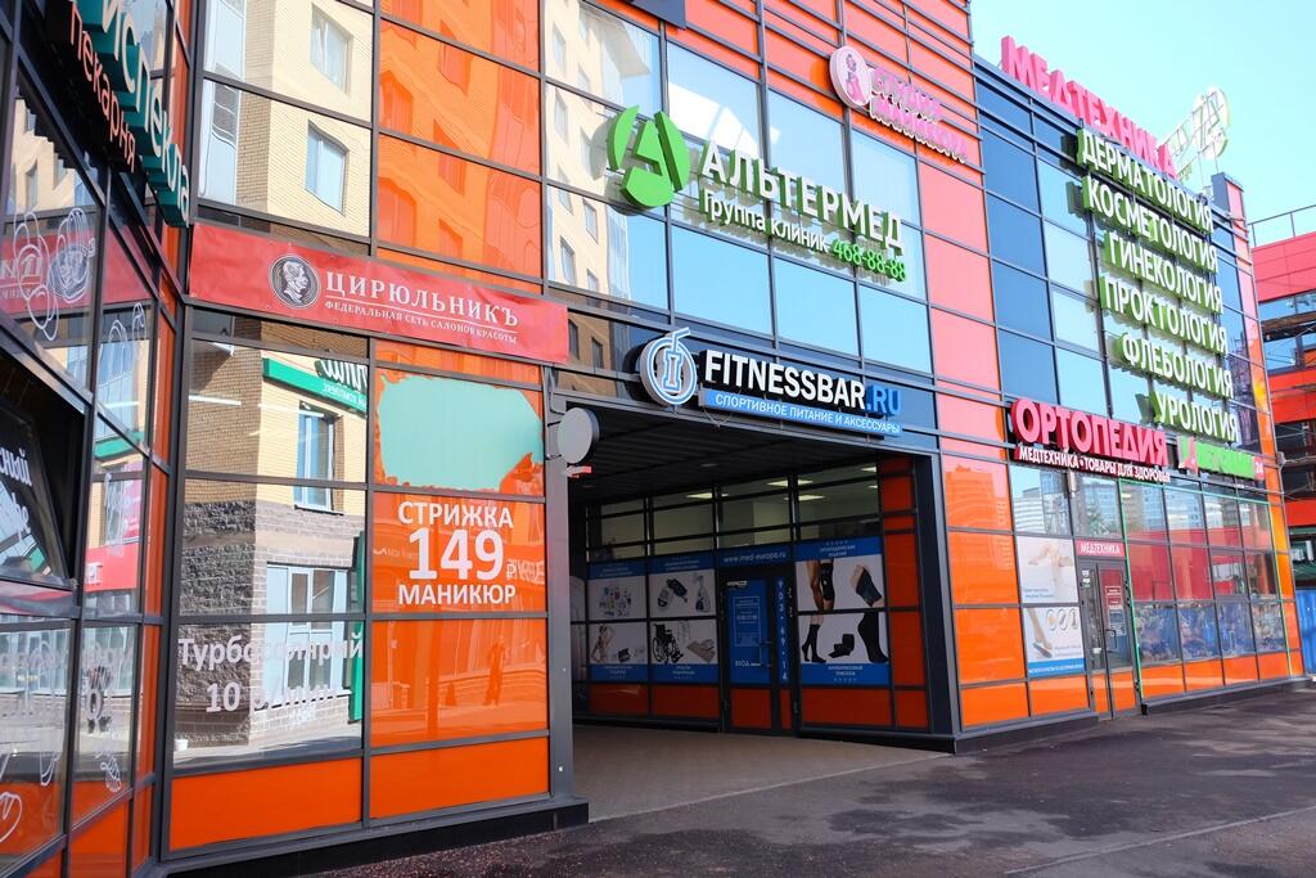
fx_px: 1097
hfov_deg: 61.9
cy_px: 439
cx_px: 658
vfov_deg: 43.6
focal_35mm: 30
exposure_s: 1/240
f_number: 5.6
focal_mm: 20.1
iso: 400
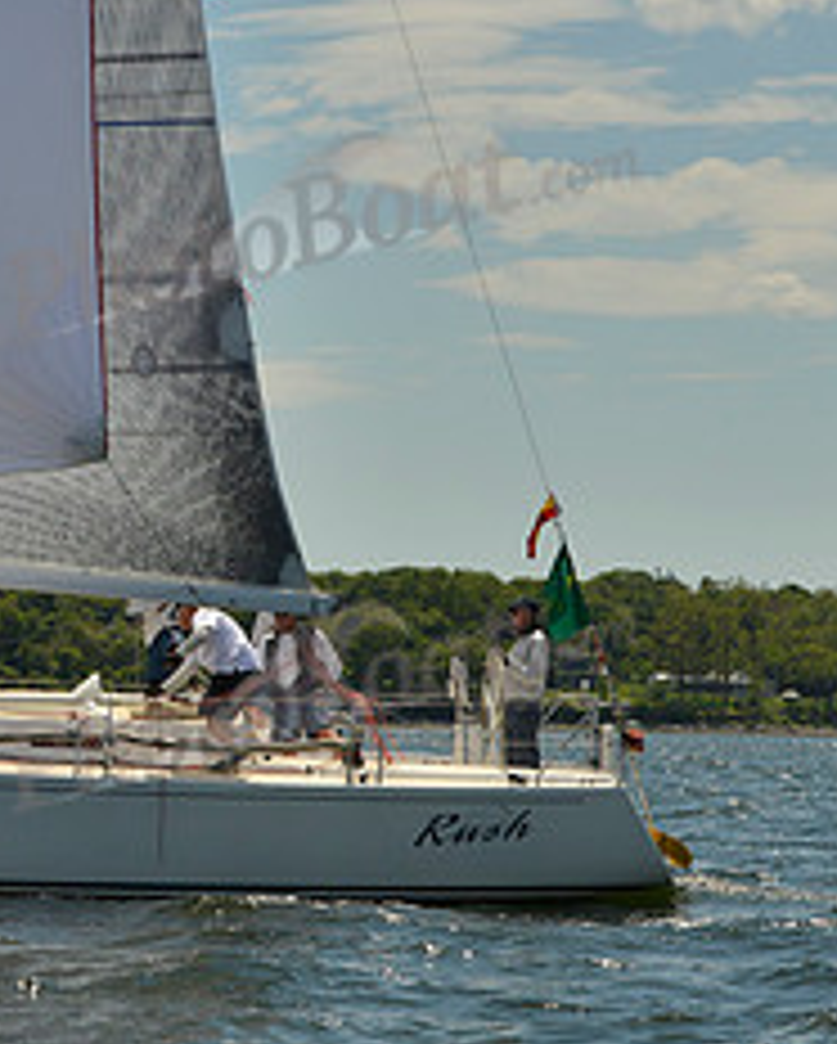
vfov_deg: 11.8
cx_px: -225
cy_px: 524
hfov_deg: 9.3
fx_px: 5072
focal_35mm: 164
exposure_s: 1/1600
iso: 280
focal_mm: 70
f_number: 10
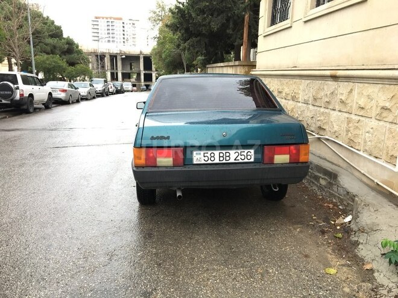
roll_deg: -1.3
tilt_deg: -11.4
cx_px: 199
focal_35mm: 29
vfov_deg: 48.2
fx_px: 333
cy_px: 149
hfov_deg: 61.7
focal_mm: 4.15
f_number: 2.2
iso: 25
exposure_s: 1/102
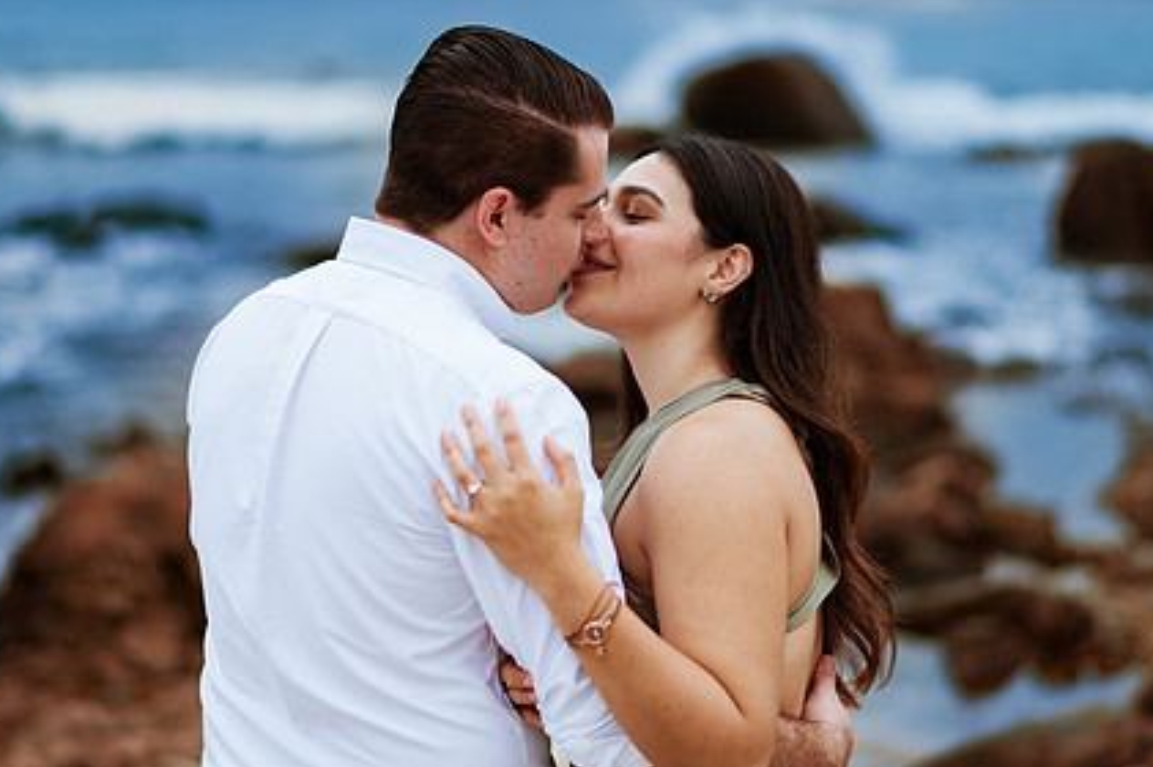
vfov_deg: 17.0
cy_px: 308
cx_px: 578
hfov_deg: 25.4
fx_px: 2560
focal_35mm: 80
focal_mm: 58
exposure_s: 1/800
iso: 80
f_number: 1.4
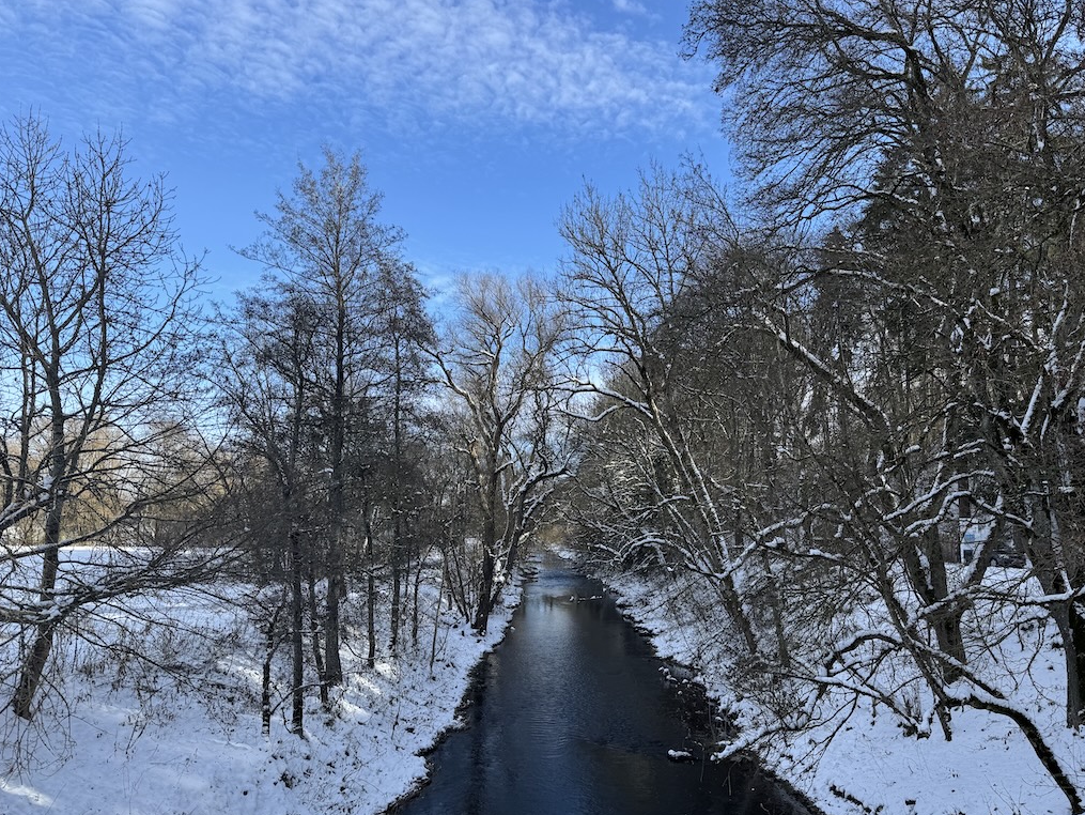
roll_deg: -1.4
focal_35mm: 27
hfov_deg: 65.2
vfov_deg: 51.4
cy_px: 413
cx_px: 586
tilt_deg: +7.6
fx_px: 847
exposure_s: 1/2604
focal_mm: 6.76
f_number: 1.78
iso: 80
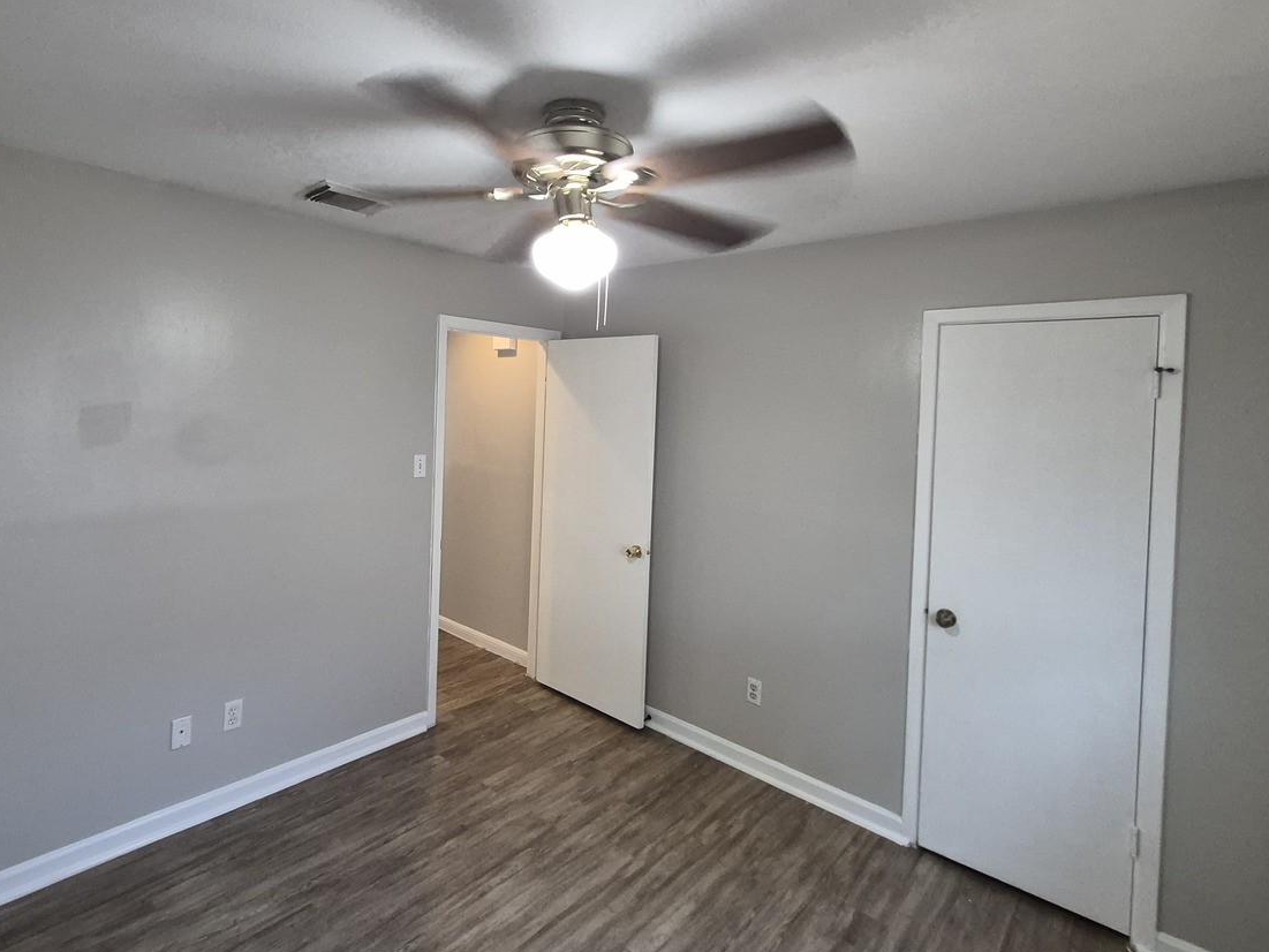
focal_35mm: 17
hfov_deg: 90.6
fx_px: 623
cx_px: 559
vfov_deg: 74.2
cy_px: 400
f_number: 2.2
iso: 500
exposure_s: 1/60
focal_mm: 1.74
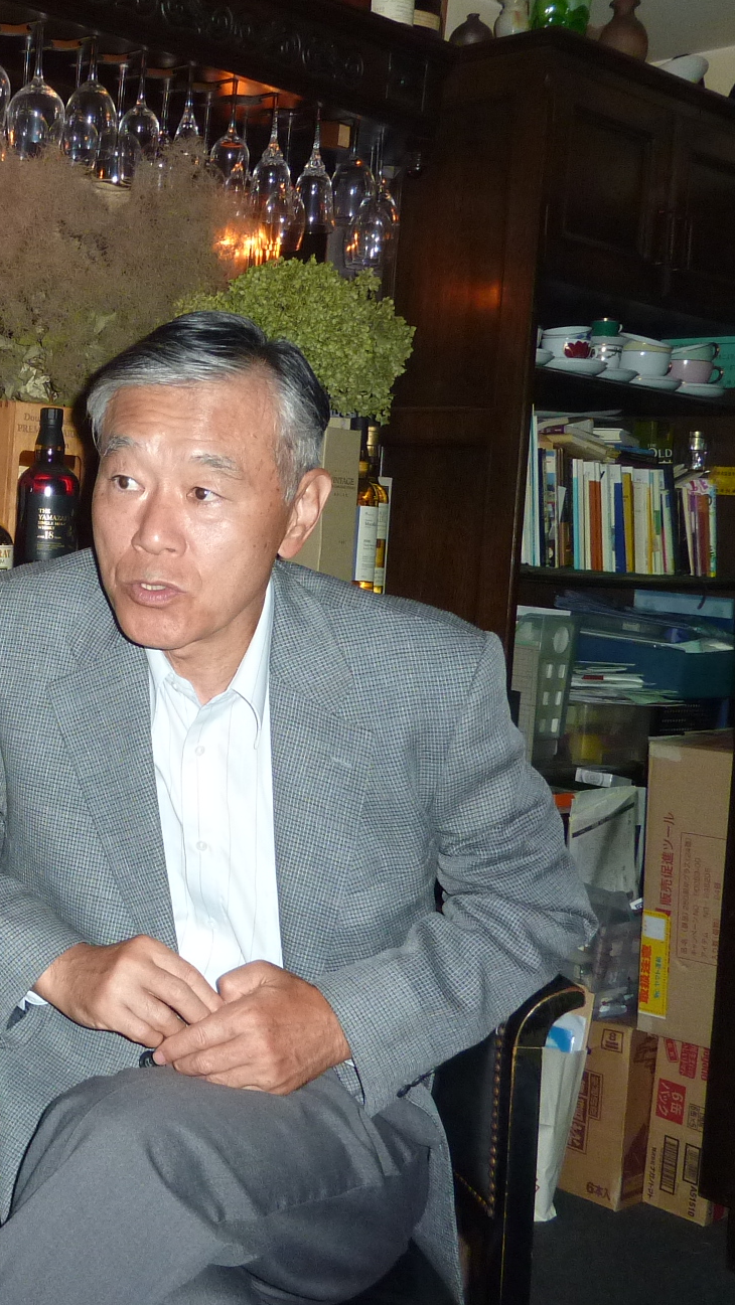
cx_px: -62
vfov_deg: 47.2
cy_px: 542
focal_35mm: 43
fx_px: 1489
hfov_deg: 25.8
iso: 250
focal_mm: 4.1
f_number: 3.3
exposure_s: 1/30
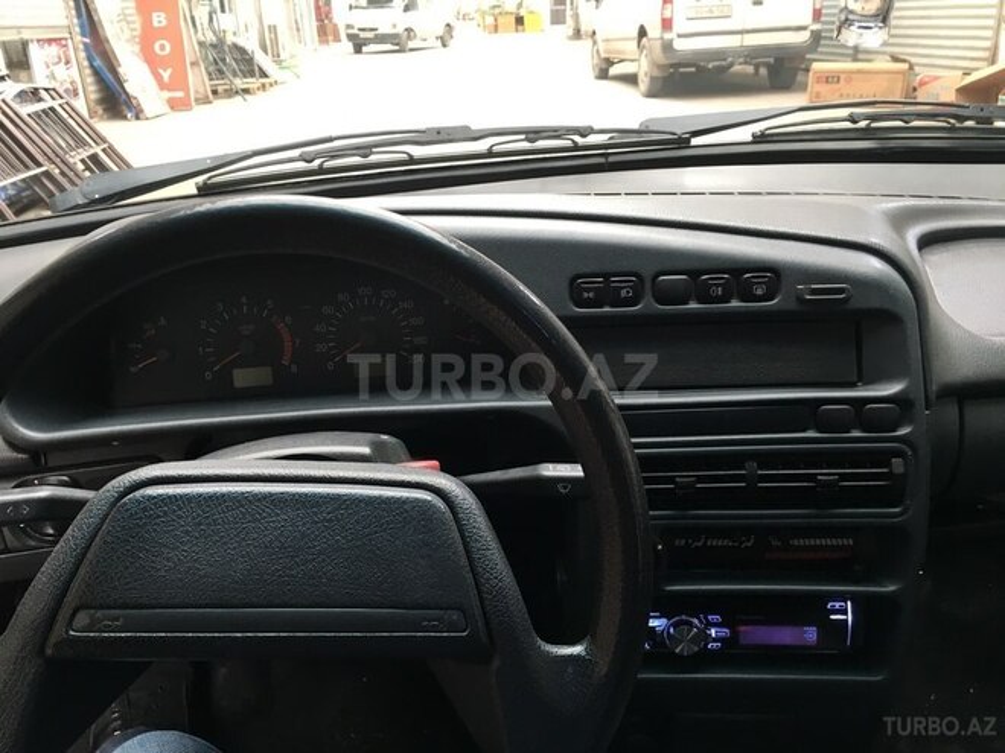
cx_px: 502
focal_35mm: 29
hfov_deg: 61.7
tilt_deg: -23.3
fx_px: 842
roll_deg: +3.7
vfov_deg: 48.2
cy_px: 376
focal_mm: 4.15
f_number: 2.2
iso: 32
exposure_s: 1/33
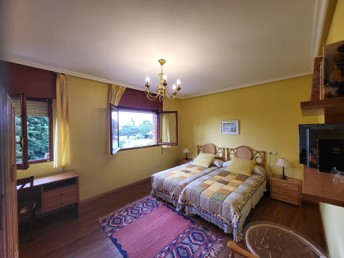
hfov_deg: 106.2
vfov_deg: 89.9
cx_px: 172
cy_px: 129
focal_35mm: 13
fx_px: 129
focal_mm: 1.74
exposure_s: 1/50
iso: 100
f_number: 2.2
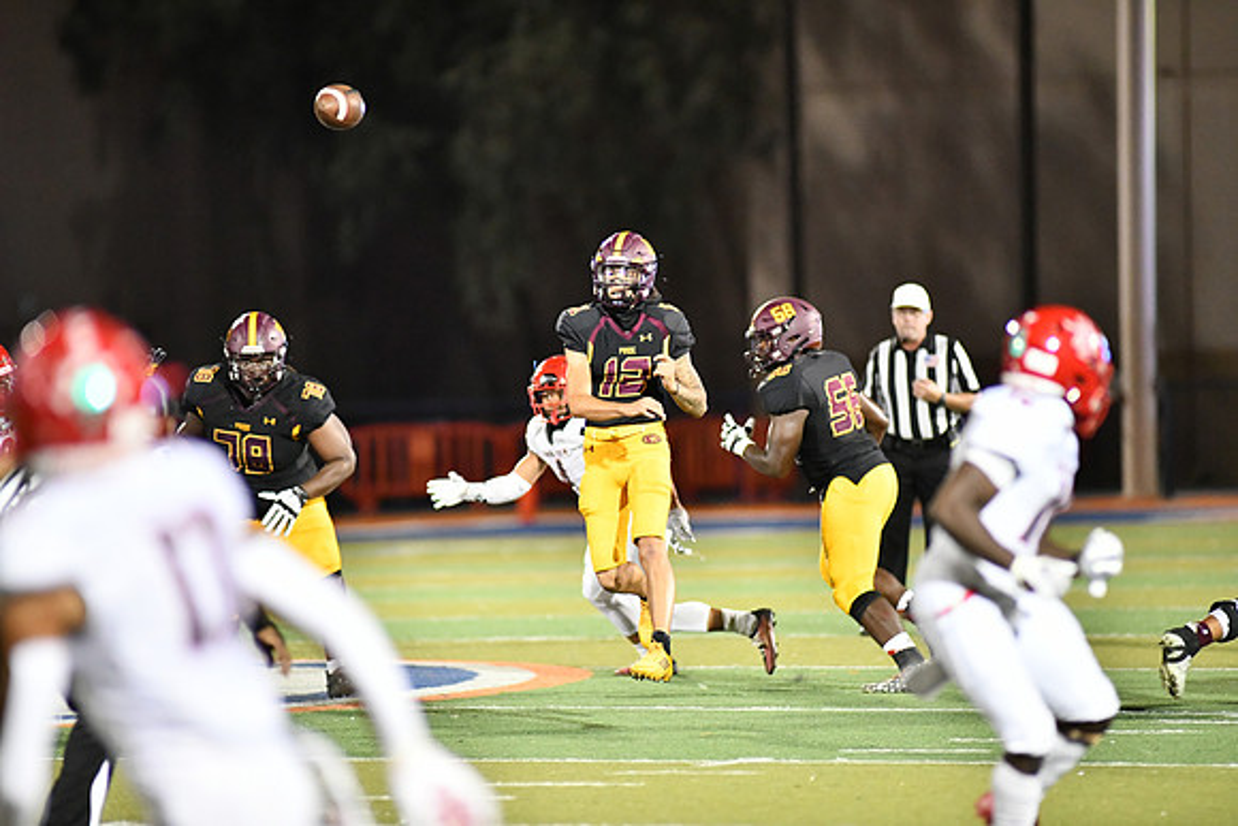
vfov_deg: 4.6
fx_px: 10319
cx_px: 619
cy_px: 413
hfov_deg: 6.9
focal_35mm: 300
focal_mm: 300
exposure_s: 1/1000
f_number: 2.8
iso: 8000
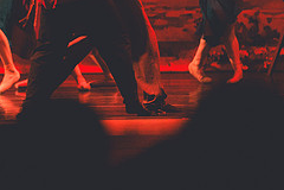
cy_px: -1
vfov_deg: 2.8
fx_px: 3849
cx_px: 77
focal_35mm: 488
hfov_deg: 4.2
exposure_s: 1/500
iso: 9000
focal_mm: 135
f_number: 2.8
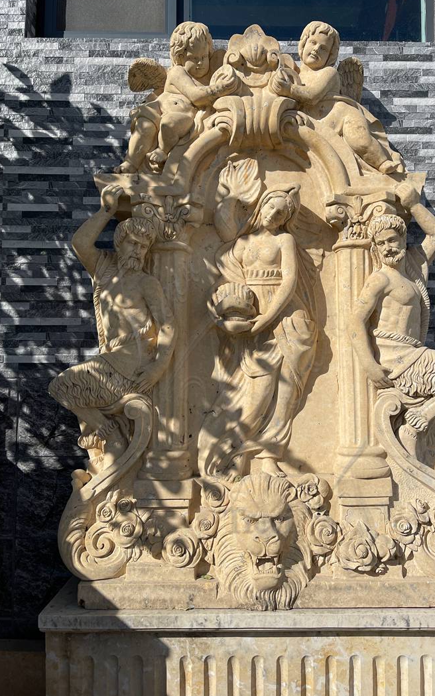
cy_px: 344
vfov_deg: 66.5
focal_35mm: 28
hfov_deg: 44.3
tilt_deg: +2.3
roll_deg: +0.0
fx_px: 531
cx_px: 258
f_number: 1.6
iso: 32
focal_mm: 5.1
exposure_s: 1/6579
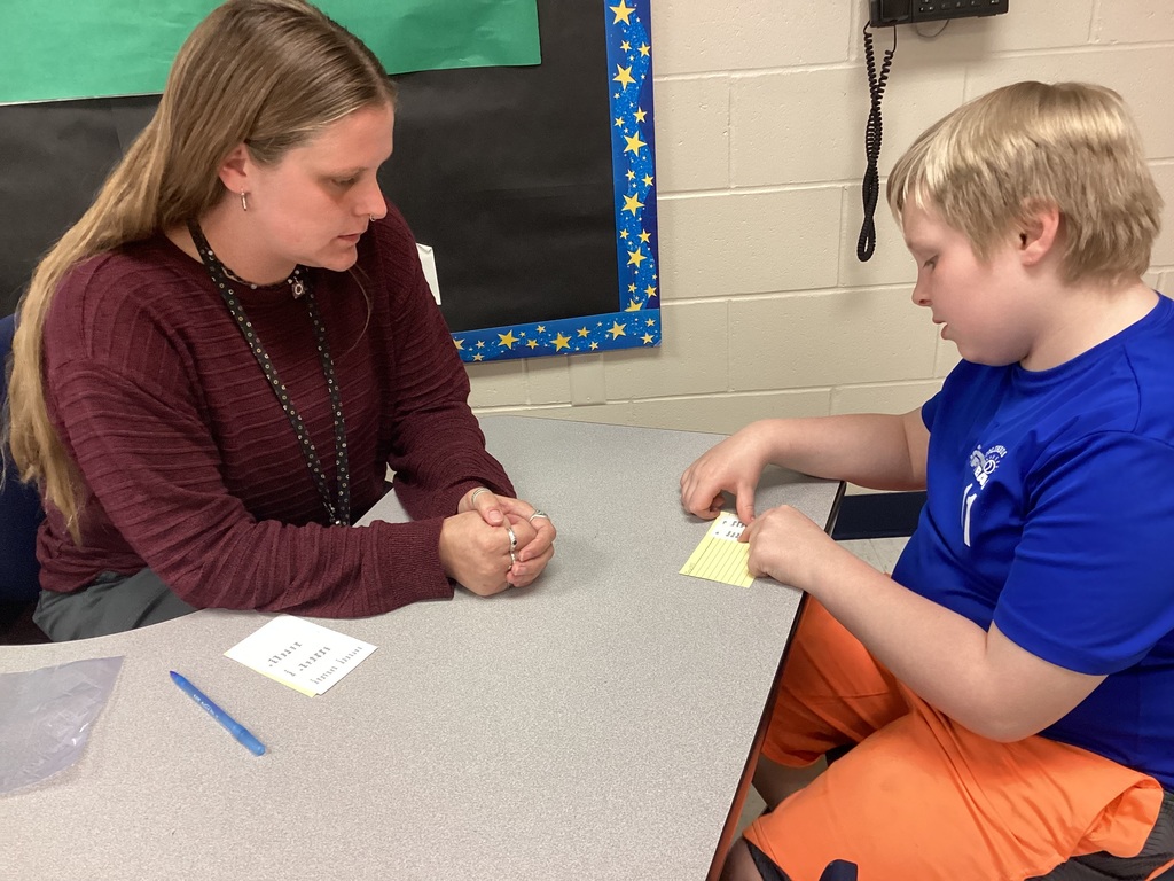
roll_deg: +3.8
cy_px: 440
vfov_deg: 45.4
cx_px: 587
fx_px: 1051
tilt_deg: -26.5
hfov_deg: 58.4
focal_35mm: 31
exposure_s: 1/60
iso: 200
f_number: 2.4
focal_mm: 3.3
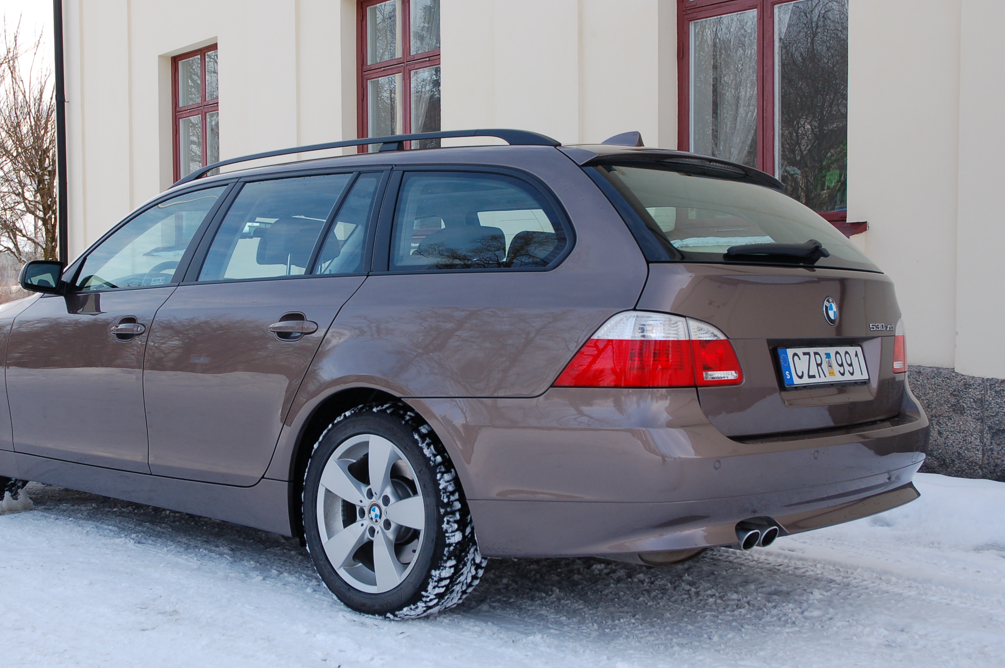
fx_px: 1272
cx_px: 428
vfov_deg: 29.4
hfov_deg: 43.0
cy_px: 334
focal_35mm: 46
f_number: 6.3
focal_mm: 25
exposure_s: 1/160
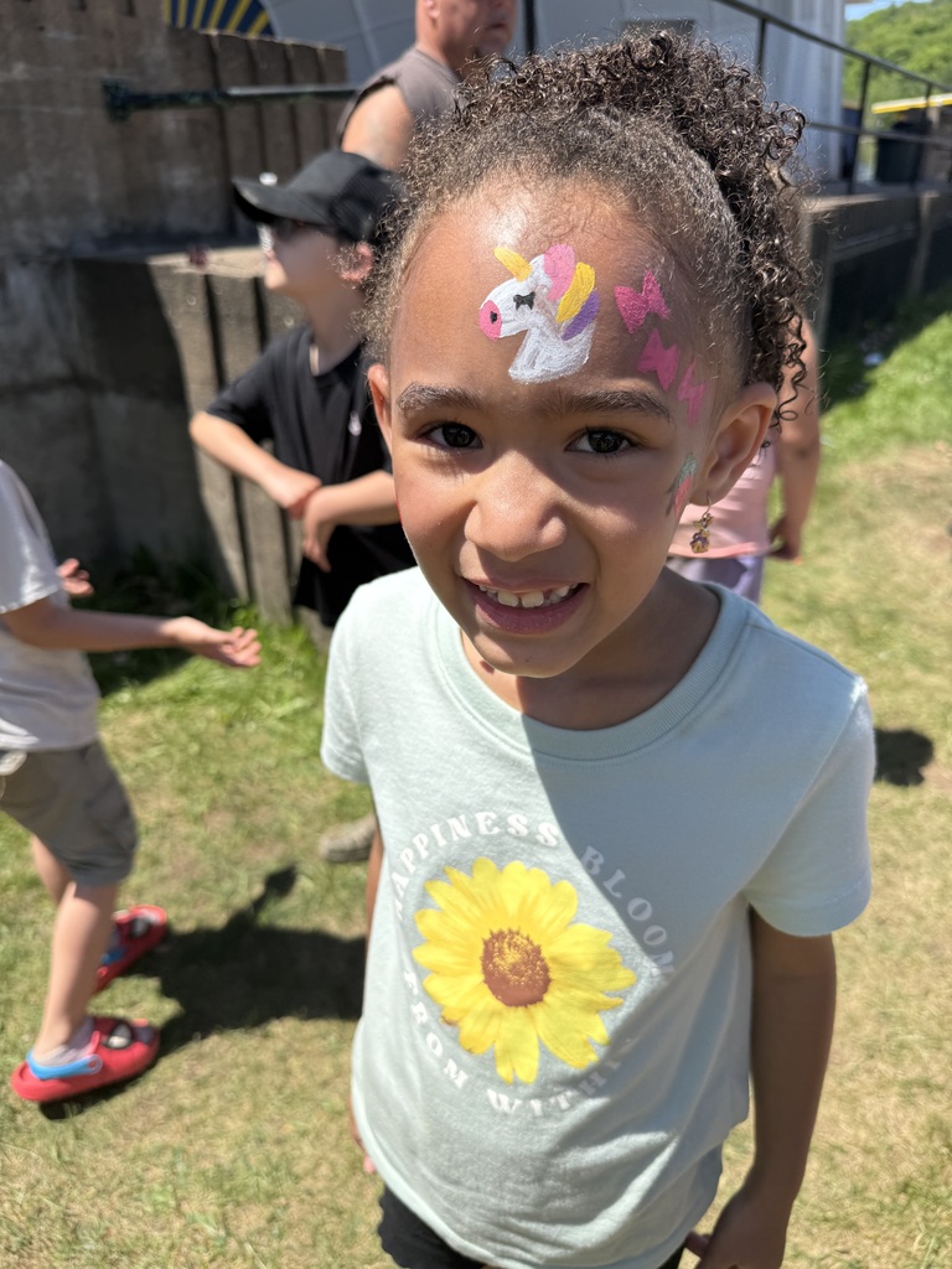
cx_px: 476
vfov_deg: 71.6
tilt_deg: -24.7
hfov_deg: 56.8
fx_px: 880
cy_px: 634
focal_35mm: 24
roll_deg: -0.7
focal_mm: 6.76
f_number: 1.78
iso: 80
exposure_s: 1/3759
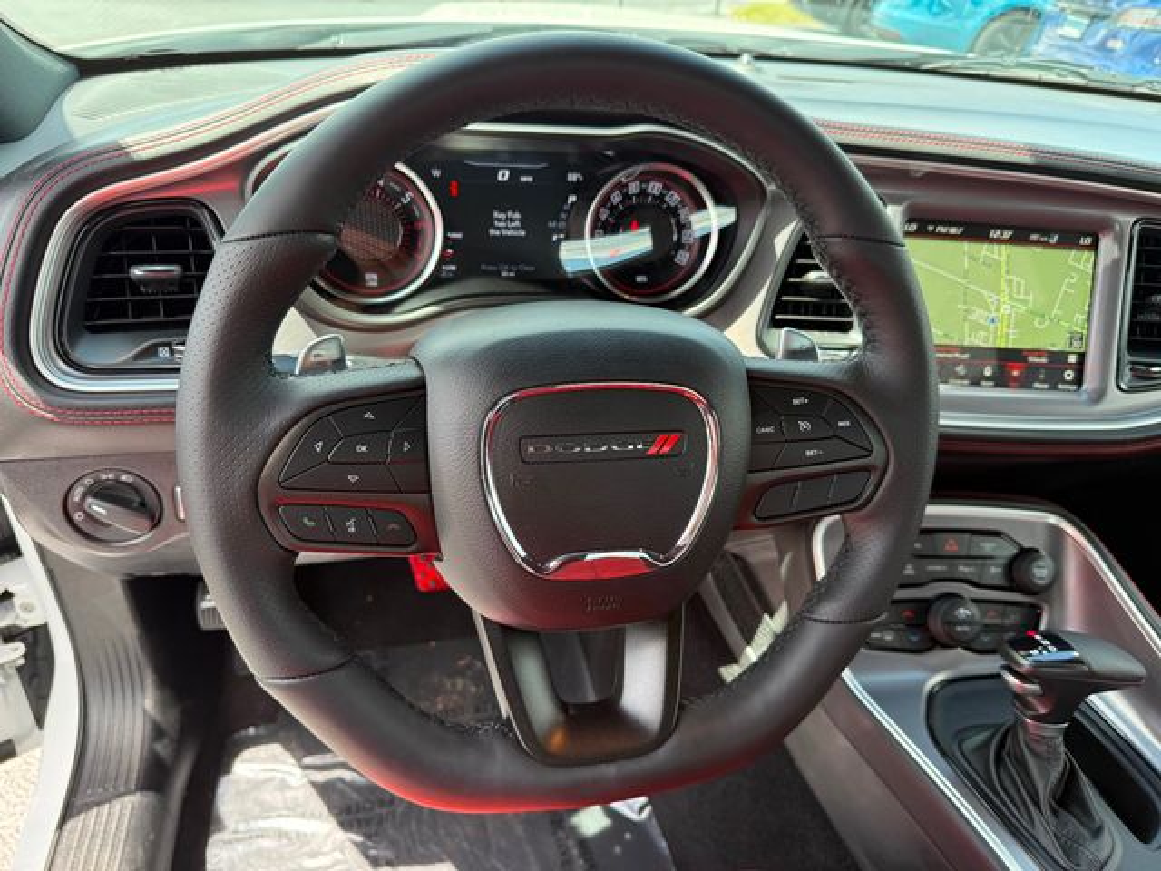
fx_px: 805
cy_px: 436
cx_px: 580
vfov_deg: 56.8
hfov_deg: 71.6
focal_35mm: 24
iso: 125
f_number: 1.78
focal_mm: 6.76
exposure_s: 1/243
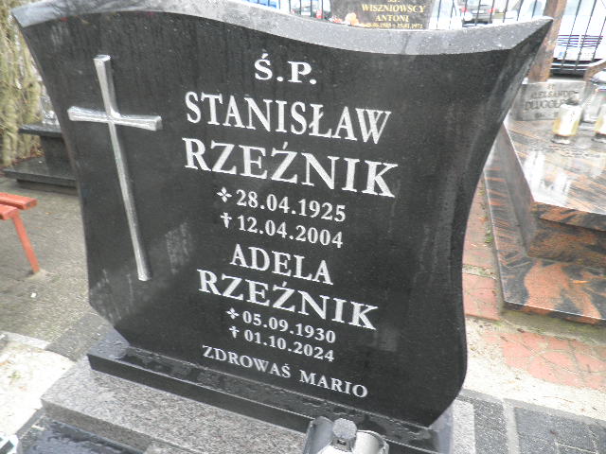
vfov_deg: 56.8
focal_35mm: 24
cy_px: 227
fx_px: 420
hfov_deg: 71.6
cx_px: 303
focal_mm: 4.3
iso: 80
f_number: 3.3
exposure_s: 1/30
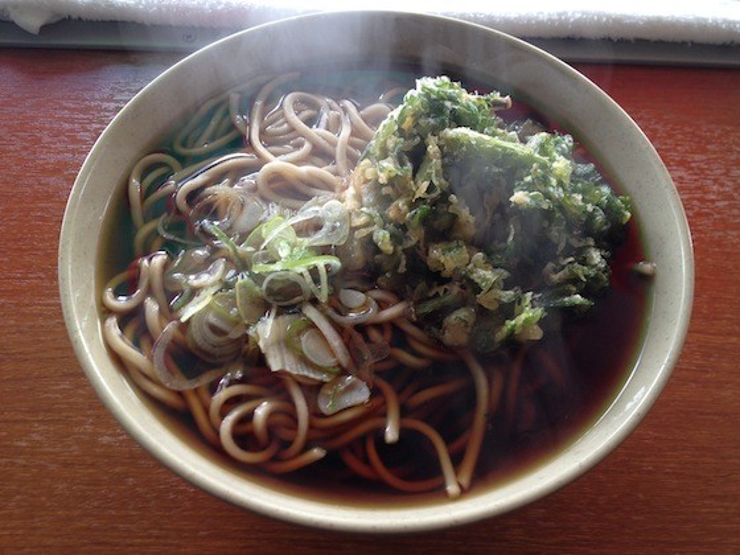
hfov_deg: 52.6
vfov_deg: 40.7
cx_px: 370
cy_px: 278
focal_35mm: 35
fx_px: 748
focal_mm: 4.28
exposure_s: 1/40
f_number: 2.4
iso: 50
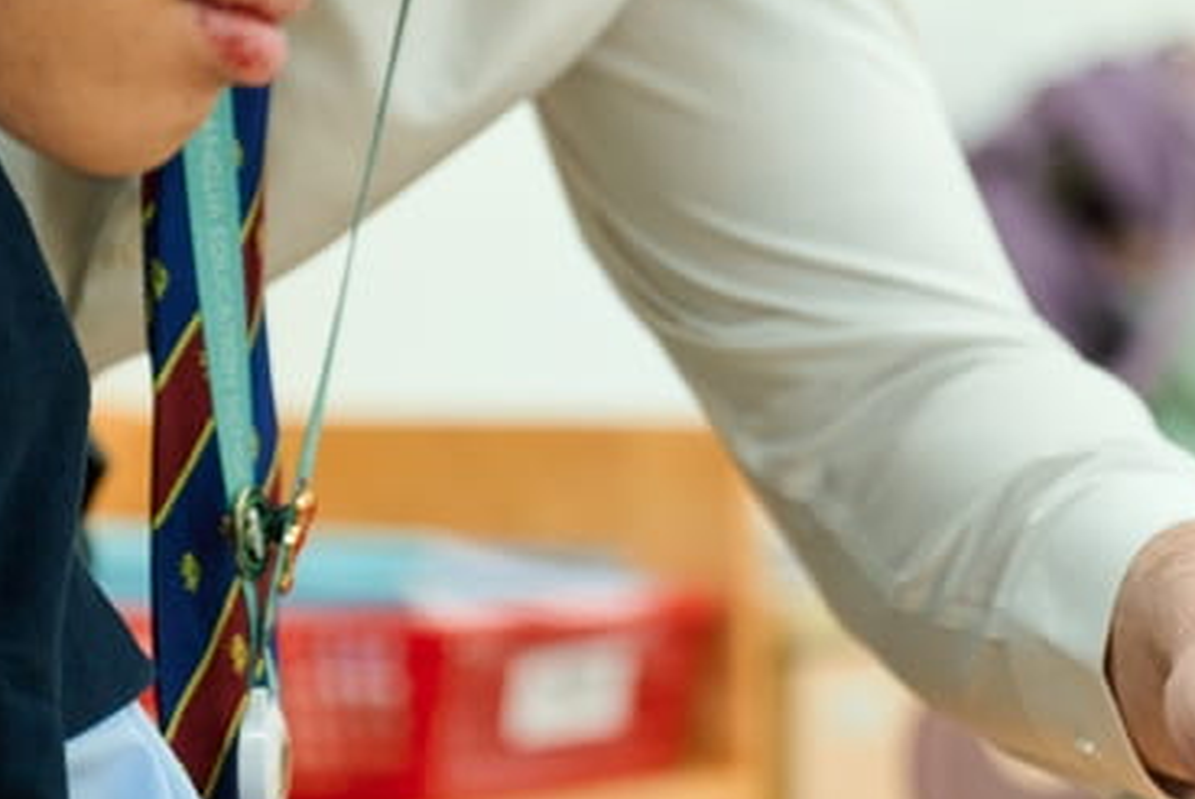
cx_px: 724
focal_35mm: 190
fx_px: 6312
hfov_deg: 10.8
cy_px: -156
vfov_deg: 7.2
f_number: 2.8
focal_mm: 70
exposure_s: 1/200
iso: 400
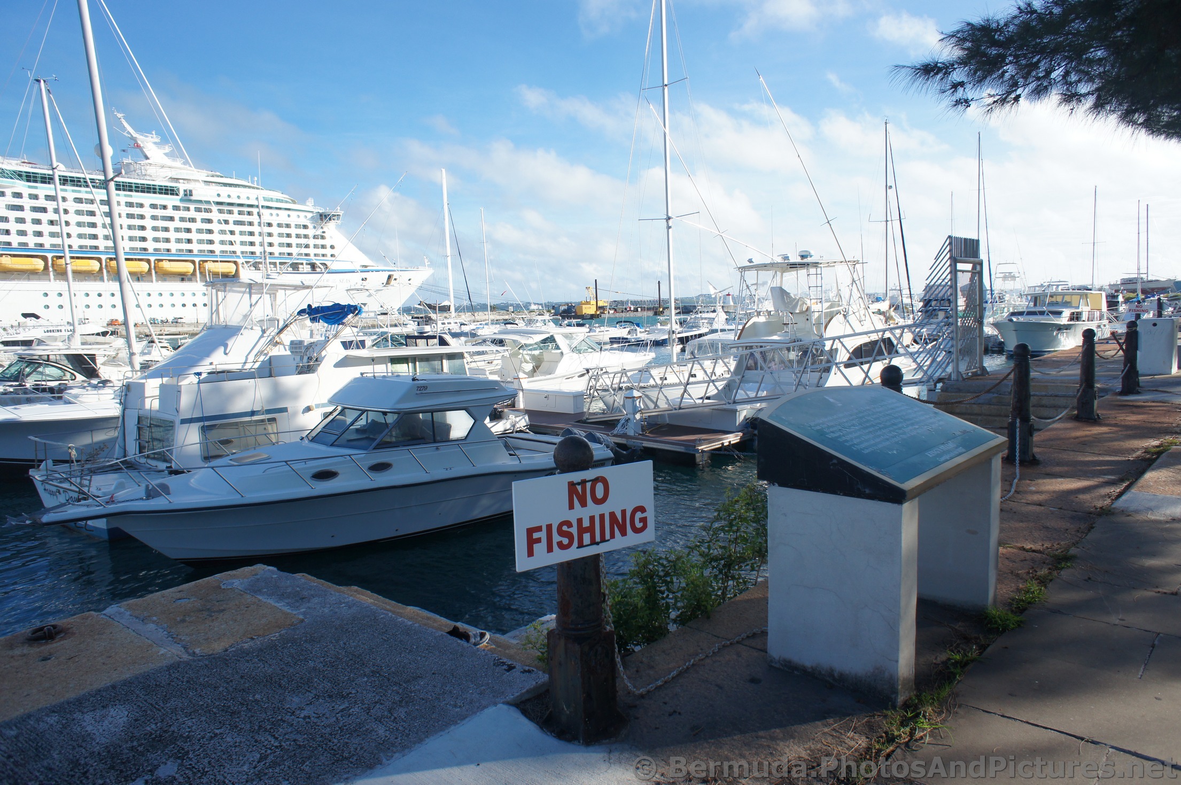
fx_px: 787
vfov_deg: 53.0
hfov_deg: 73.8
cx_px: 590
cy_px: 392
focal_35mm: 24
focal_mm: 16
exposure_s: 1/500
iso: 200
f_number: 7.1
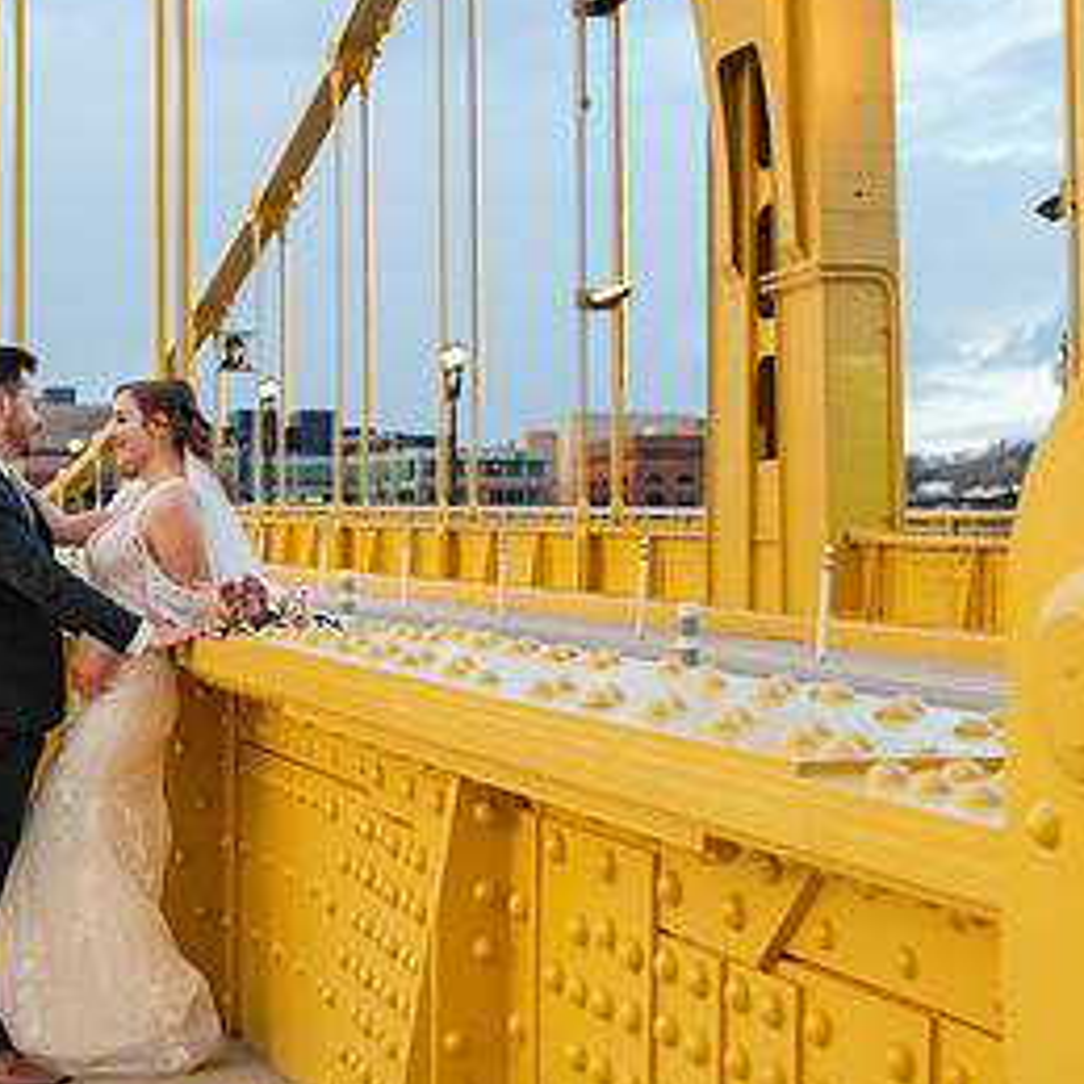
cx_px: 193
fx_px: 2409
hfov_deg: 24.9
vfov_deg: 25.4
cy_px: 578
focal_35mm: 68
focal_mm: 35
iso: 800
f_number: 3.5
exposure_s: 1/400
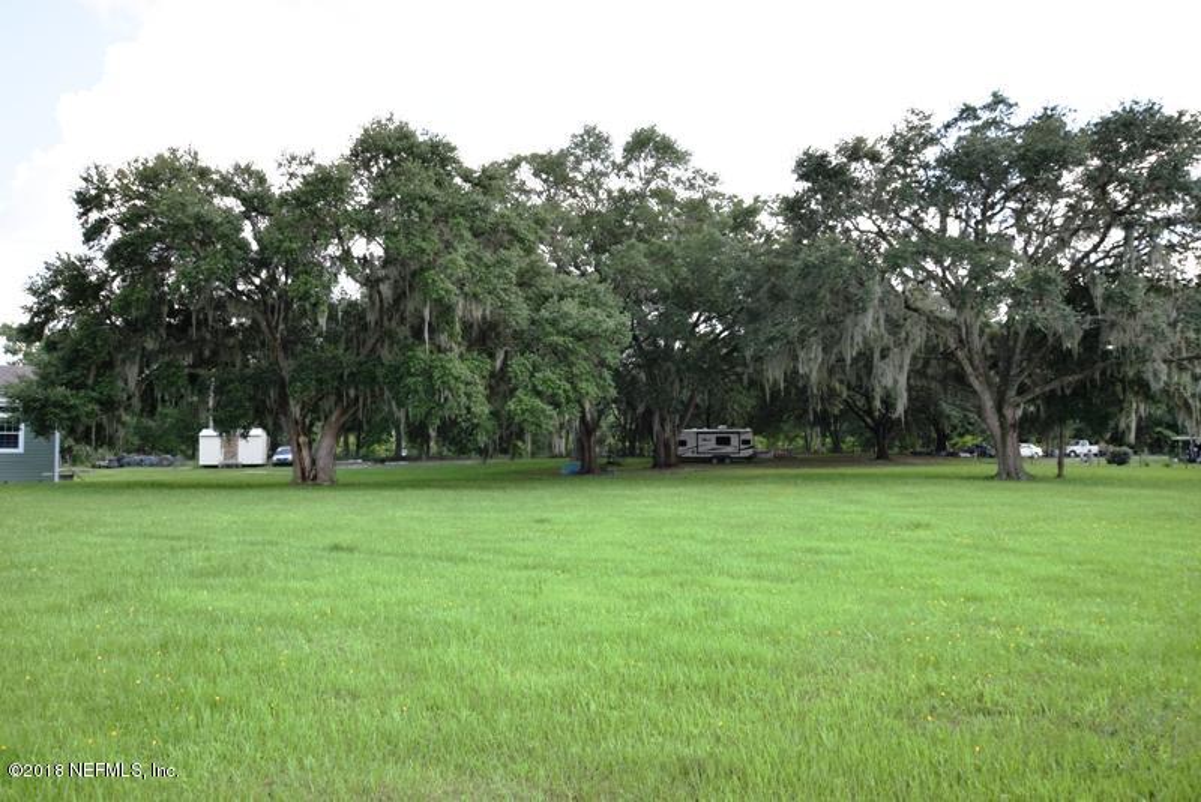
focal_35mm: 30
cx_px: 600
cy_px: 401
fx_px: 1001
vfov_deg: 43.6
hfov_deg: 61.9
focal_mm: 20
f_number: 8
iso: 400
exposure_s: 1/250
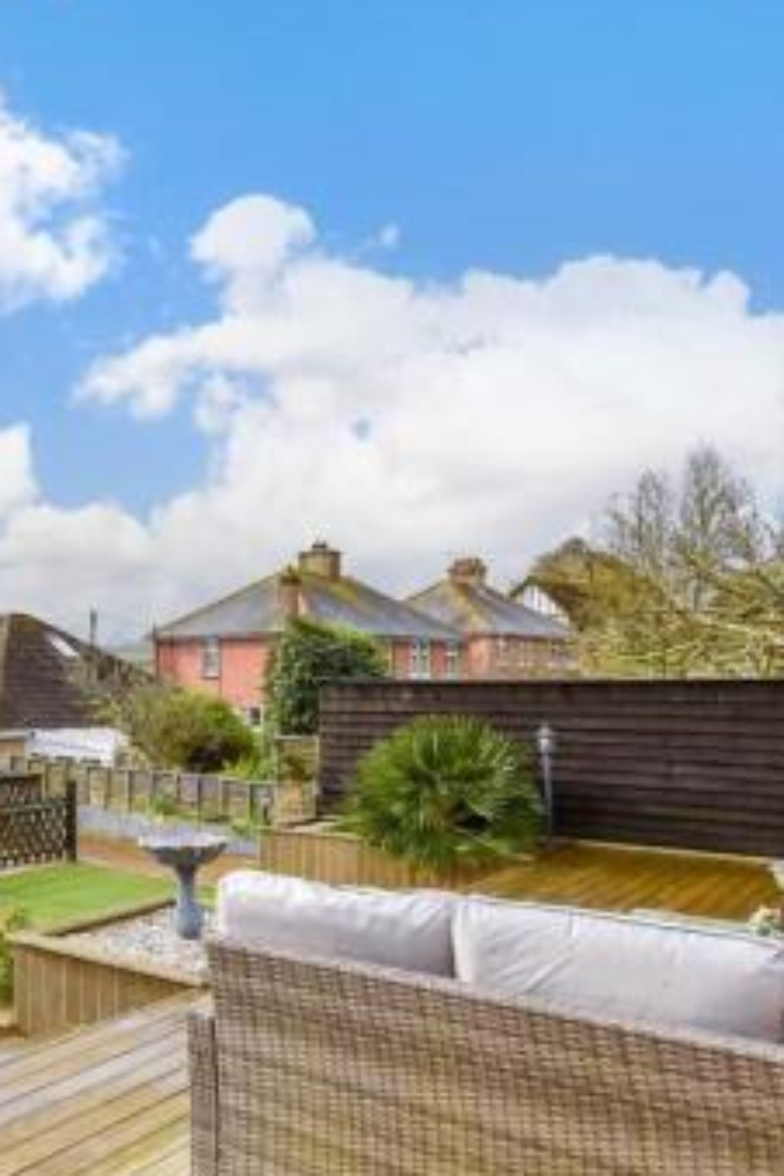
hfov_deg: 42.0
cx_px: 106
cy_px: 723
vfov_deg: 62.9
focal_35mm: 29
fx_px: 947
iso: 160
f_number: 8
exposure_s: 1/125
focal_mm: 10
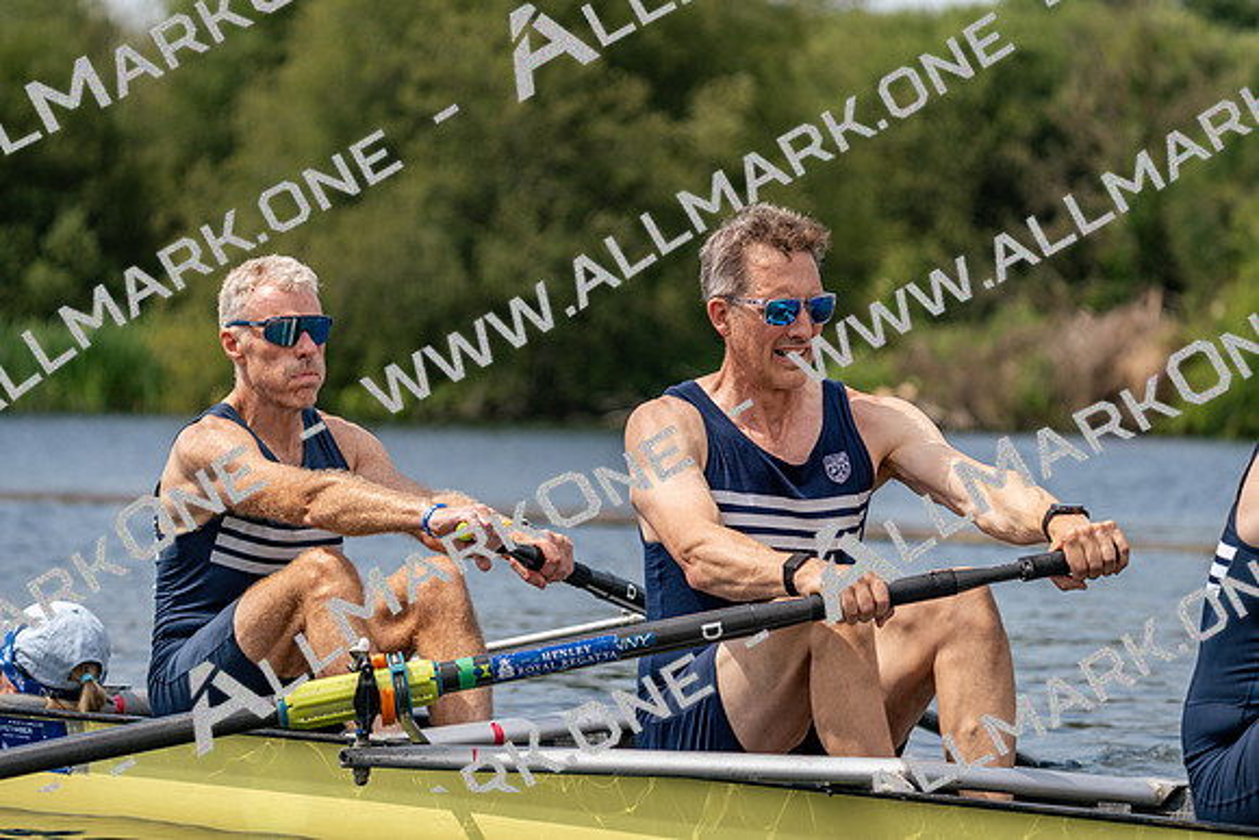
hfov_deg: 10.3
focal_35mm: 200
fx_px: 6996
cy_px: 420
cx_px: 630
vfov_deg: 6.9
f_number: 5.6
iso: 250
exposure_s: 1/1600
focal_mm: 200
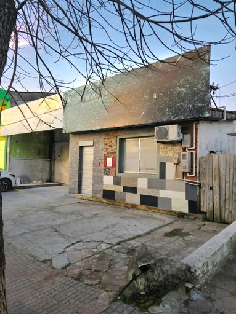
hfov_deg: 56.8
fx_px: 218
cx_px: 118
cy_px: 155
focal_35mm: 24
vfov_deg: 71.6
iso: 400
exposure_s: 1/50
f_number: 1.8
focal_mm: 5.4
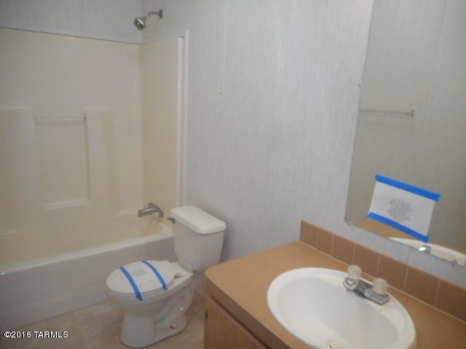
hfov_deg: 69.4
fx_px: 337
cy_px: 174
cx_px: 233
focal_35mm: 25
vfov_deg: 54.9
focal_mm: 4.5
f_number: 3.7
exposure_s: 1/30
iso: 280
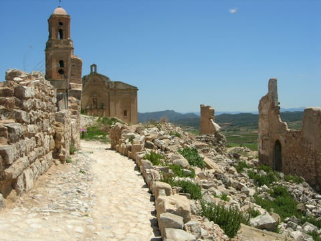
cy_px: 120
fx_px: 380
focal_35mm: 41
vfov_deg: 35.1
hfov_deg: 45.8
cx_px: 160
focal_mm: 8.5
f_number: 4.9
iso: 64
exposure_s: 1/733
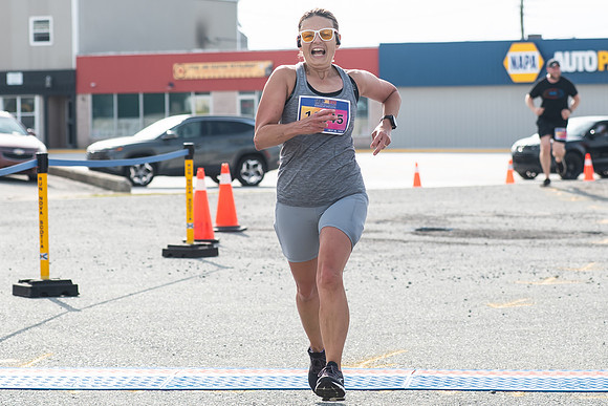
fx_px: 2334
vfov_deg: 9.9
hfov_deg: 14.8
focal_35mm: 138
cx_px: 304
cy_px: 99
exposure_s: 1/1600
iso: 250
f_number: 4.5
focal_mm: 75
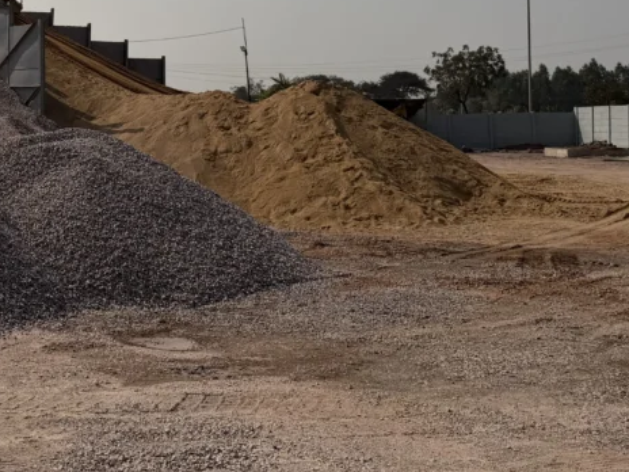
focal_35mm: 53
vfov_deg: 26.5
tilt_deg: +4.1
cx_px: -50
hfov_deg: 32.2
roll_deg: -1.5
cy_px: 34
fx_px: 963
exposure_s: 1/14286
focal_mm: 6.76
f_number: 1.78
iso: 80
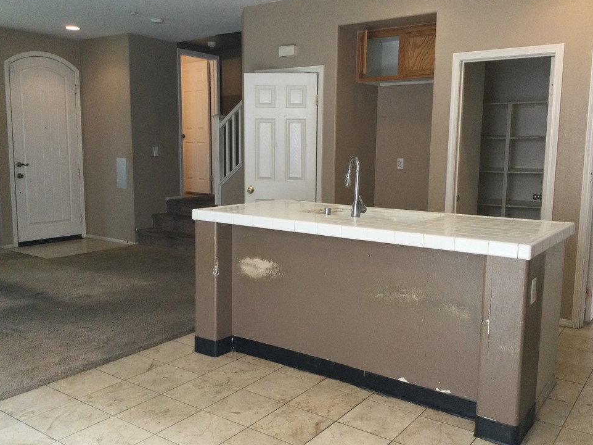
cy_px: 223
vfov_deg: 42.9
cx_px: 298
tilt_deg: -8.4
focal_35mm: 33
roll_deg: -2.9
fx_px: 565
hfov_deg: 55.4
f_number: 2.4
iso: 64
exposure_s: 1/33
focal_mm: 3.3
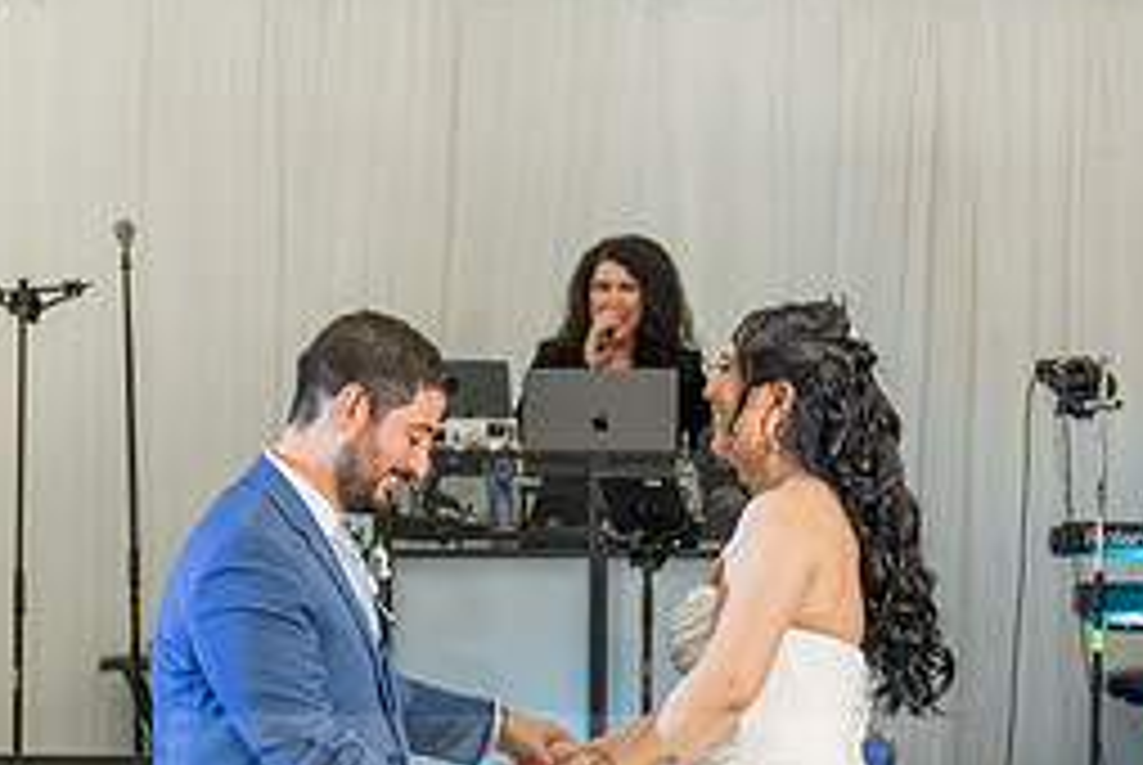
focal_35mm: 174
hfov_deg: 11.8
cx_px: 544
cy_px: 895
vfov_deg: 7.8
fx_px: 5531
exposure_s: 1/125
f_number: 2.8
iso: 640
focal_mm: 48
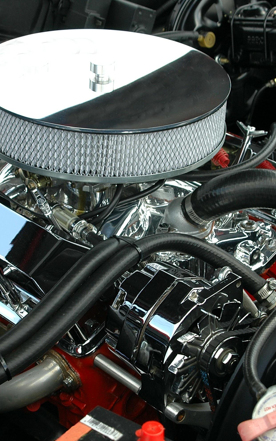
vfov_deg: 23.6
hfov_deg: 14.8
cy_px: 221
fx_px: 1059
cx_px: 114
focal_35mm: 88
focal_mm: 38
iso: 200
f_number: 6.3
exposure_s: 1/160
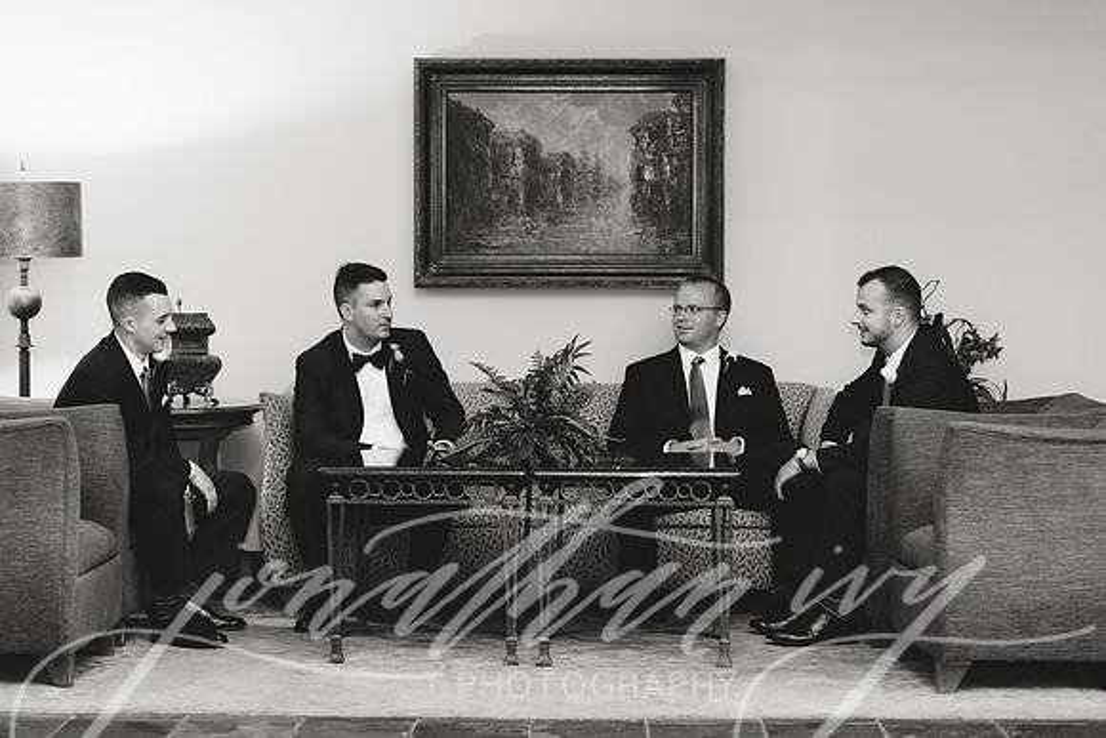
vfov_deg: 16.1
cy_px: 369
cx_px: 553
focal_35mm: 85
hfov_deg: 23.9
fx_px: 2612
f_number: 2.2
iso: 1600
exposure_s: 1/125
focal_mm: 85
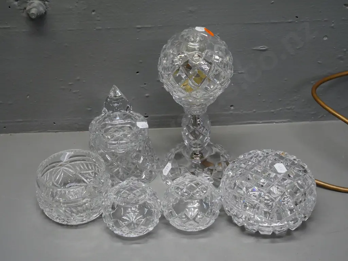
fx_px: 563
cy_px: 130
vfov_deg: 26.1
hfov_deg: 34.3
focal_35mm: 56
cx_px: 174
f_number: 4.7
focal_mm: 28
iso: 1600
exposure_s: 1/160
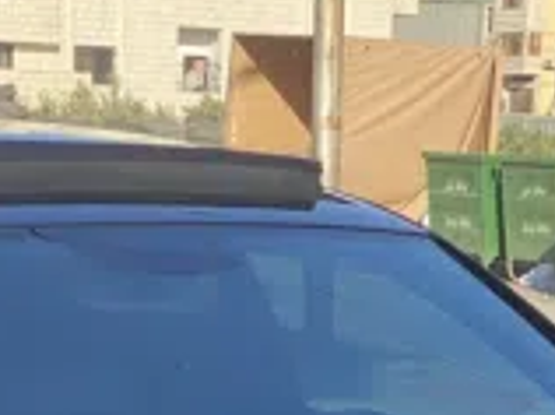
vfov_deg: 6.9
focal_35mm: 211
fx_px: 3378
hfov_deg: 9.4
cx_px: 288
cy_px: 707
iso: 20
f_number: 2
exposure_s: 1/564
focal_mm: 6
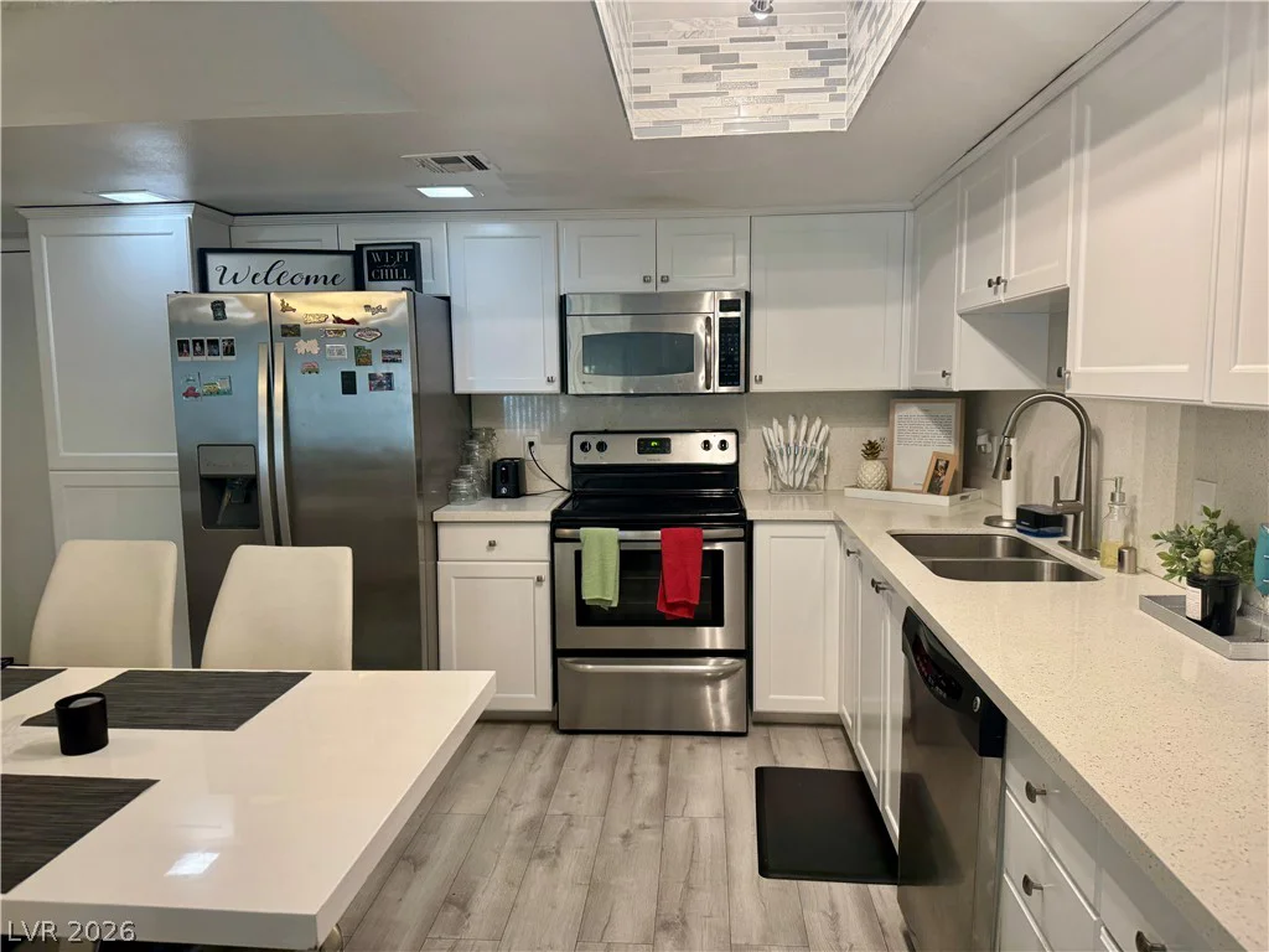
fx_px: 880
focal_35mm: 24
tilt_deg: -6.4
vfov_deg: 56.8
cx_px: 634
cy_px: 476
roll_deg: +0.7
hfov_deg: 71.6
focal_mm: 6.76
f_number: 1.78
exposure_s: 1/120
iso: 125
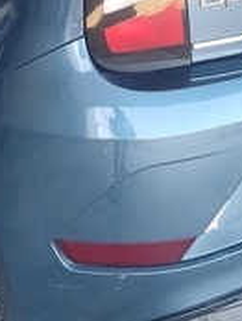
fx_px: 865
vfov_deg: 19.4
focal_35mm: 93
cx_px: 212
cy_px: -100
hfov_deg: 15.8
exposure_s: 1/60
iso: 100
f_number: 1.8
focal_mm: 4
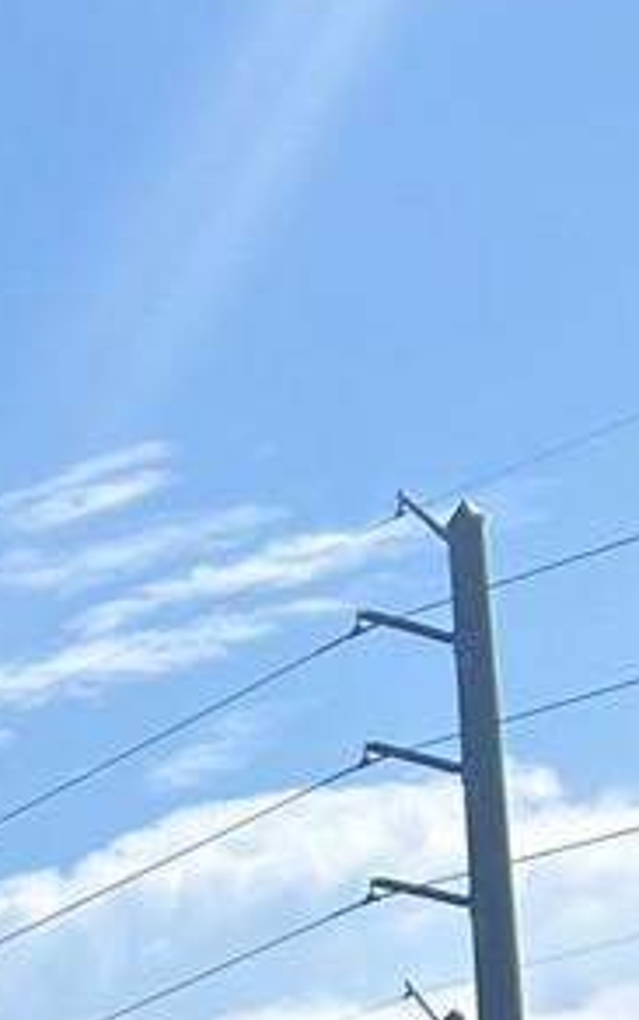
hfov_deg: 6.6
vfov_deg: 12.4
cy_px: 1942
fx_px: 4199
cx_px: -2036
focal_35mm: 151
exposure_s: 1/5319
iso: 50
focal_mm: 5.7
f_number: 1.5
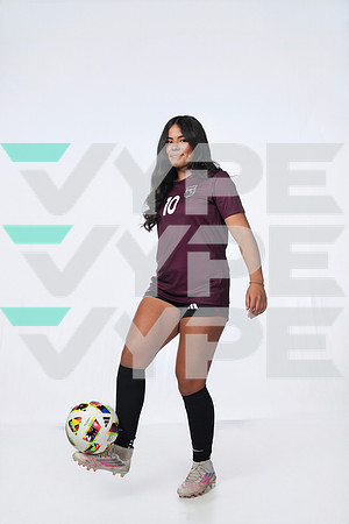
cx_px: 174
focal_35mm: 43
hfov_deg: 31.2
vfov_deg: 45.4
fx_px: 625
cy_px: 262
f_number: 8
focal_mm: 43
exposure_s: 1/250
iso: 800
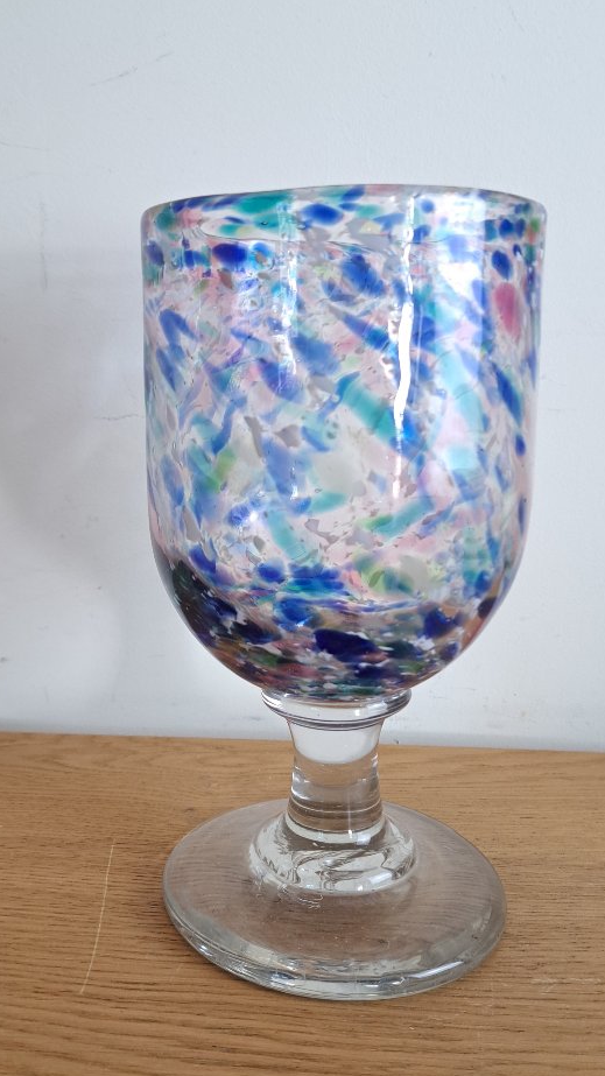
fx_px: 970
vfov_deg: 57.9
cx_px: 270
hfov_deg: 34.6
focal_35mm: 34
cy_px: 484
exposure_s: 1/50
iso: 160
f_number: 1.8
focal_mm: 5.23
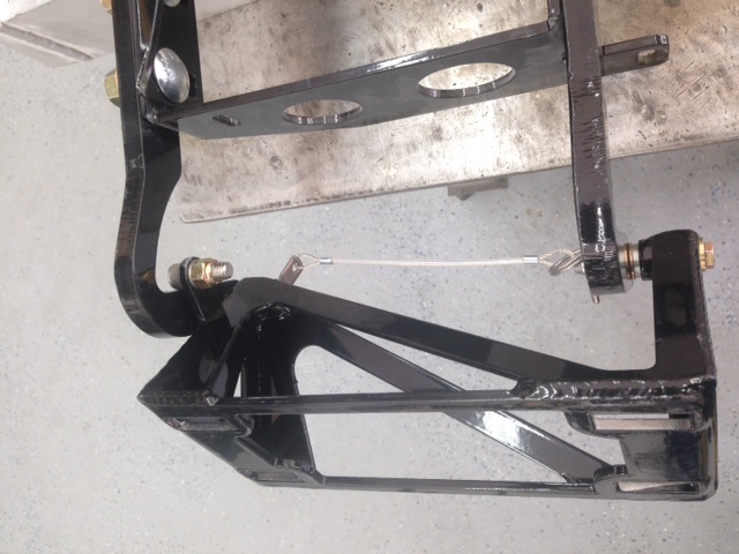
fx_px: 705
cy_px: 277
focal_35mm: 33
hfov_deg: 55.4
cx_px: 370
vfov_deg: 42.9
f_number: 2.4
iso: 64
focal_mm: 4.12
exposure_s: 1/40
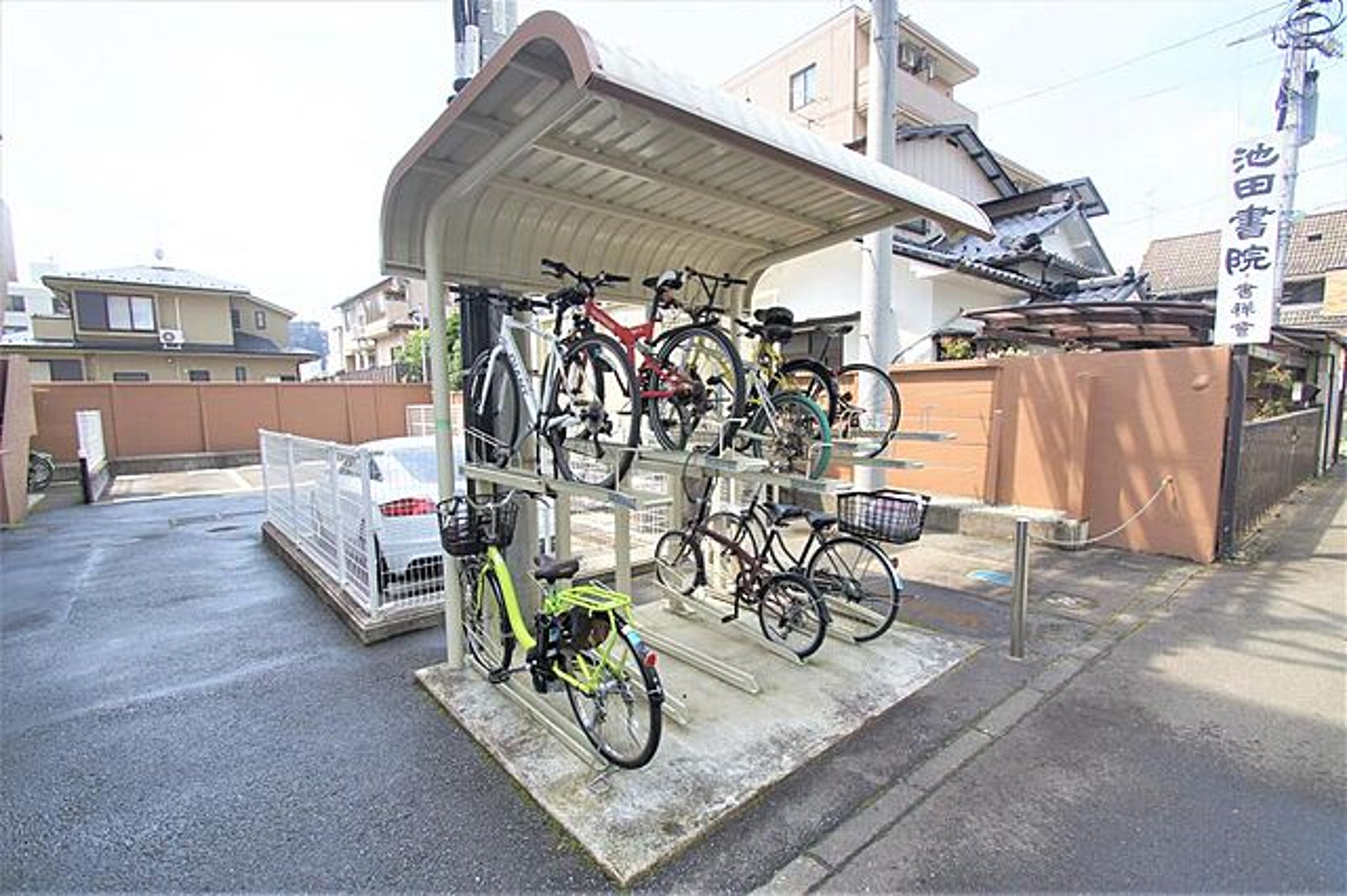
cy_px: 448
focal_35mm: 15
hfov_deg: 100.4
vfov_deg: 77.3
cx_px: 674
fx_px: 561
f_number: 6.3
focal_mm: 10
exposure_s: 1/125
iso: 100
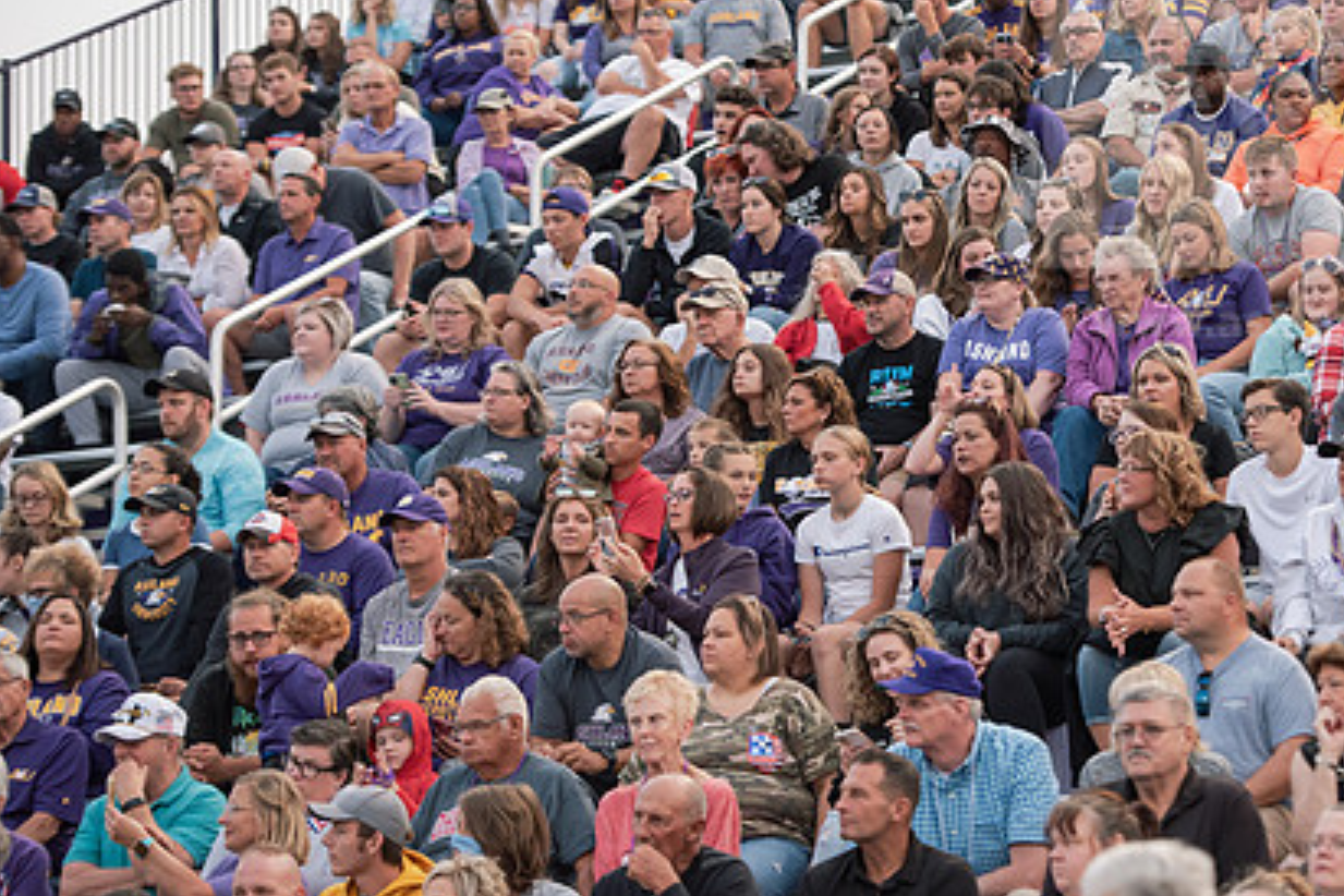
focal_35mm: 144
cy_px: 391
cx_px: 945
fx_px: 5376
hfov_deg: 14.2
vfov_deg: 9.5
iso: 1250
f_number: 3.2
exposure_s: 1/800
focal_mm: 102
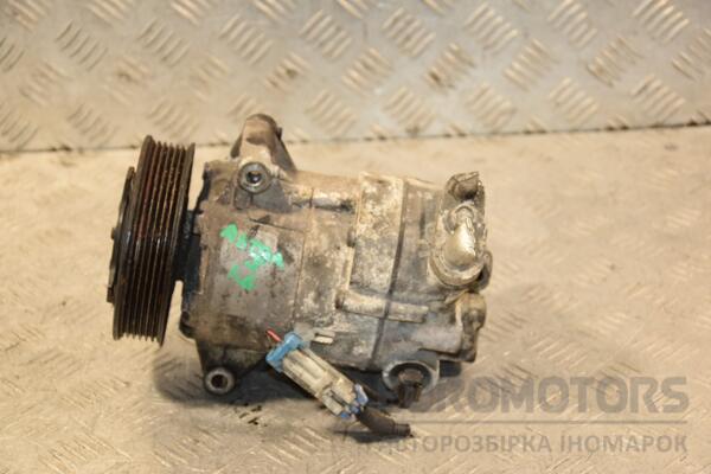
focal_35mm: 87
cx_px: 356
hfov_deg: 23.4
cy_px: 237
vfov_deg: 15.7
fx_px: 1718
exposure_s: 1/160
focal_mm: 58
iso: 800
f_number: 5
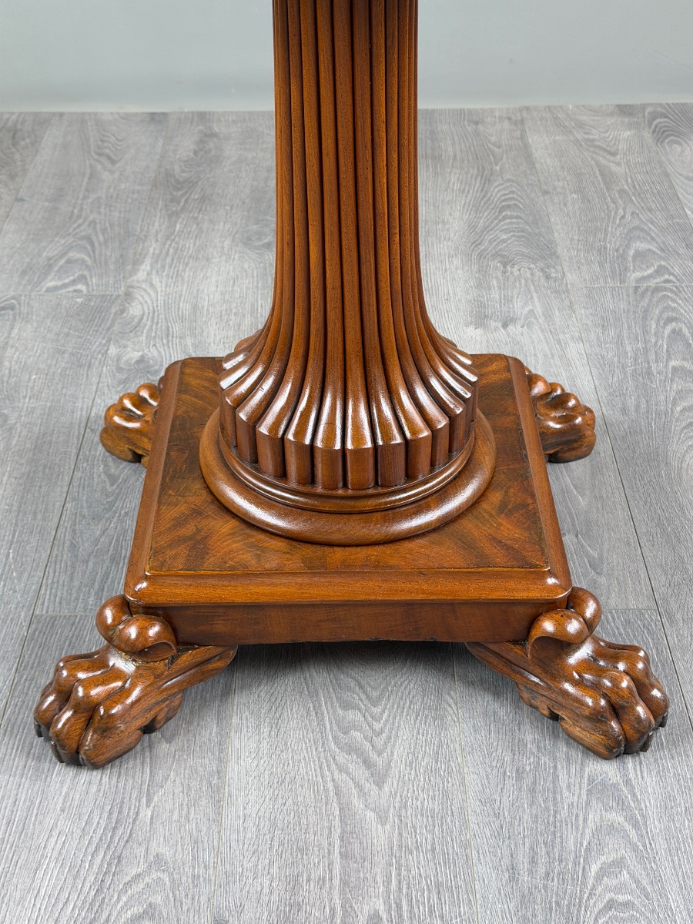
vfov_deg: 39.7
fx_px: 1281
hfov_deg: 30.3
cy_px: 462
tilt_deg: -36.8
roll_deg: +0.2
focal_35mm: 48
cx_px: 346
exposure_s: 1/50
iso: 160
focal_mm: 6.76
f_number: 1.78
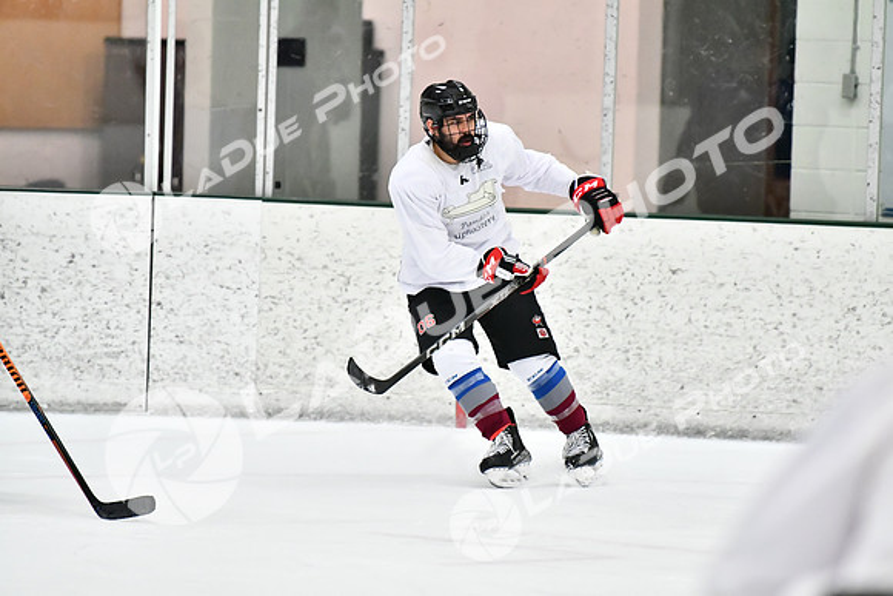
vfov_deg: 4.6
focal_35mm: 300
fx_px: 7443
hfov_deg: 6.9
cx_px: 446
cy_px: 298
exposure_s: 1/1600
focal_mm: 200
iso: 6400
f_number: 2.8
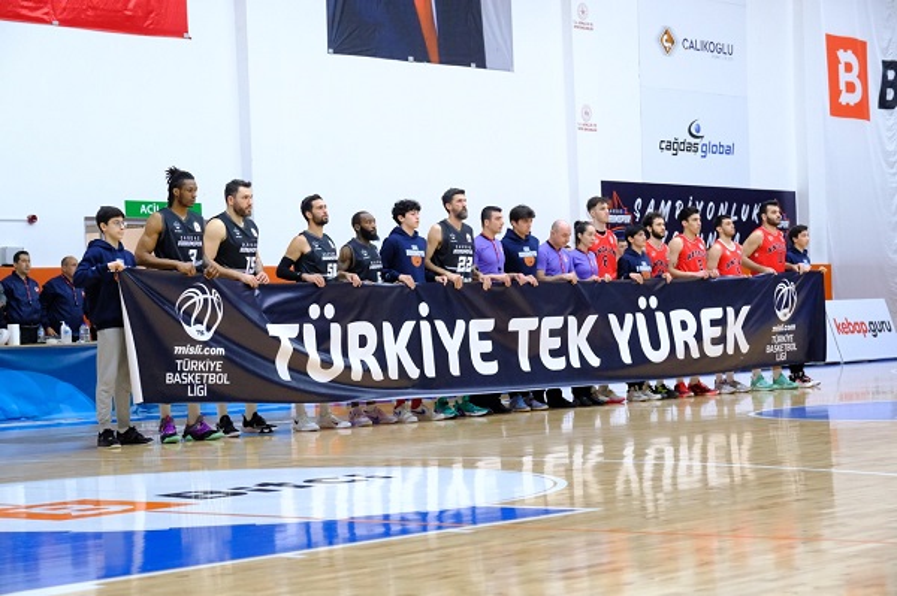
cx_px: 448
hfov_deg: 24.5
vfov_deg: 16.4
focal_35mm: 83
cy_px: 298
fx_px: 2066
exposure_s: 1/500
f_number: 5
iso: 8000
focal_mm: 55
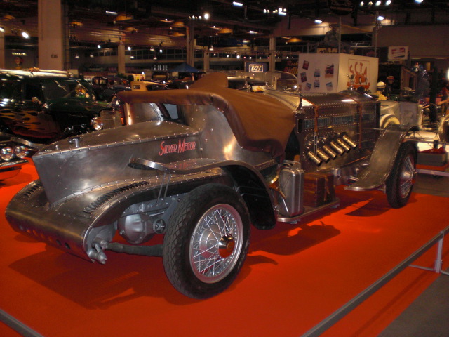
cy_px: 168
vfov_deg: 37.7
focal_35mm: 38
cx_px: 224
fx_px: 493
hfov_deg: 49.0
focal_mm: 6.3
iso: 200
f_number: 3.1
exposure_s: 1/60
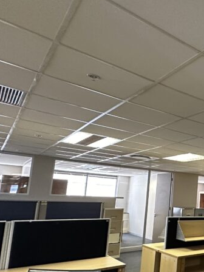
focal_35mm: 32
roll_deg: -3.0
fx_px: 251
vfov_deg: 55.9
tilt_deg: +5.3
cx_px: 265
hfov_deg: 32.8
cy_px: 175
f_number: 2.2
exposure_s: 1/50
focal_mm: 2.22
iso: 500
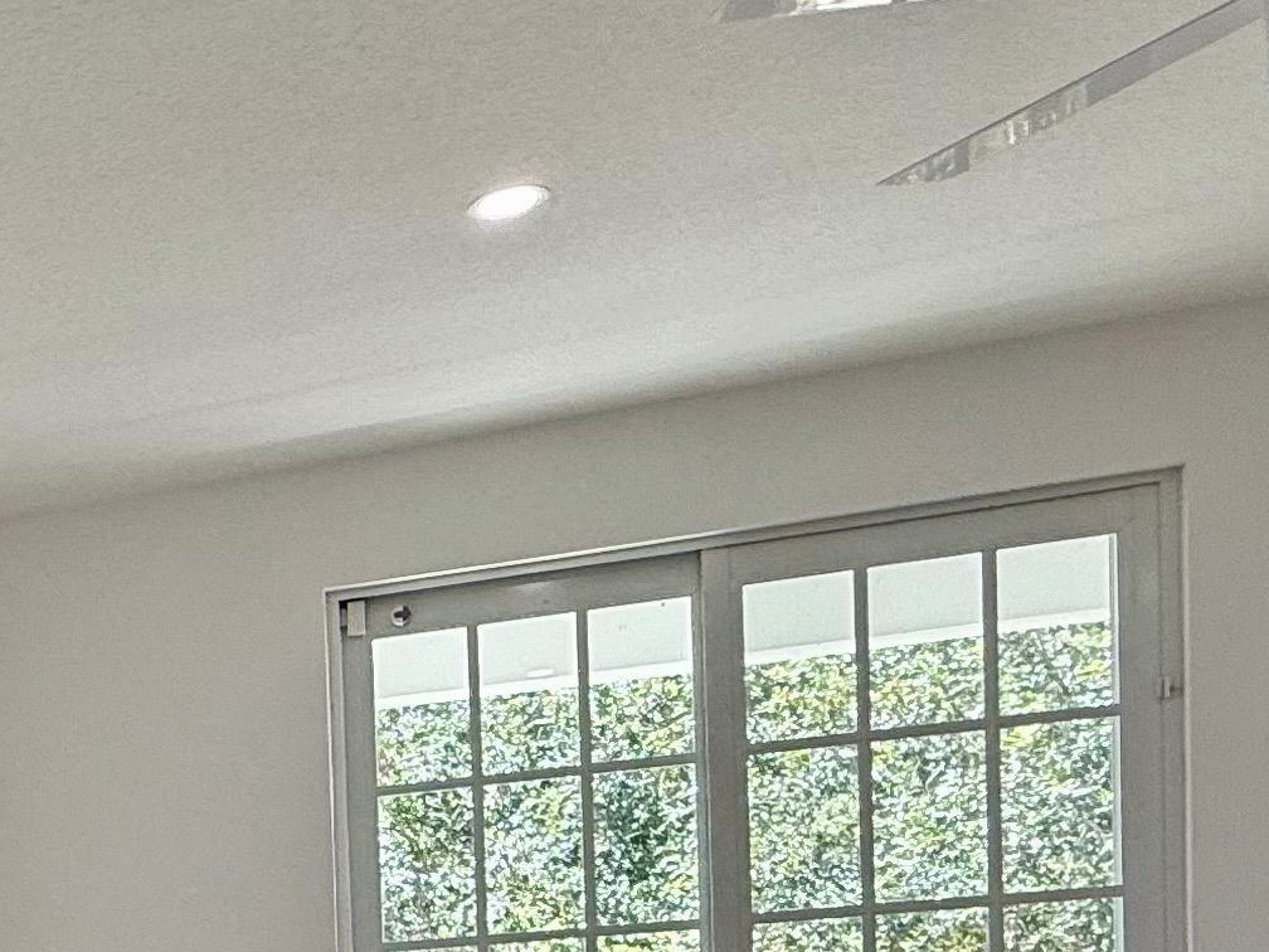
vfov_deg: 23.4
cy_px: 1198
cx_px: -432
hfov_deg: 27.8
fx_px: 2053
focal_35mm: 56
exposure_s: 1/211
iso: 50
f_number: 2.2
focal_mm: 2.22
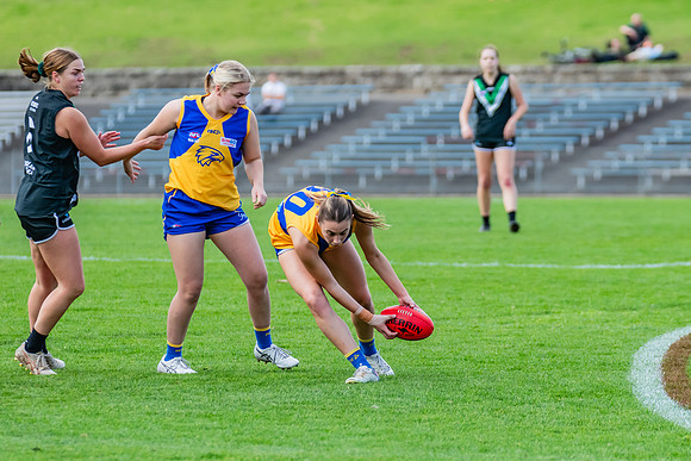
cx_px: 376
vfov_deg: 3.9
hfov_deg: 5.9
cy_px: 265
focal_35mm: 350
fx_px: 6716
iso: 800
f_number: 5
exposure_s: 1/1600
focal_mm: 240
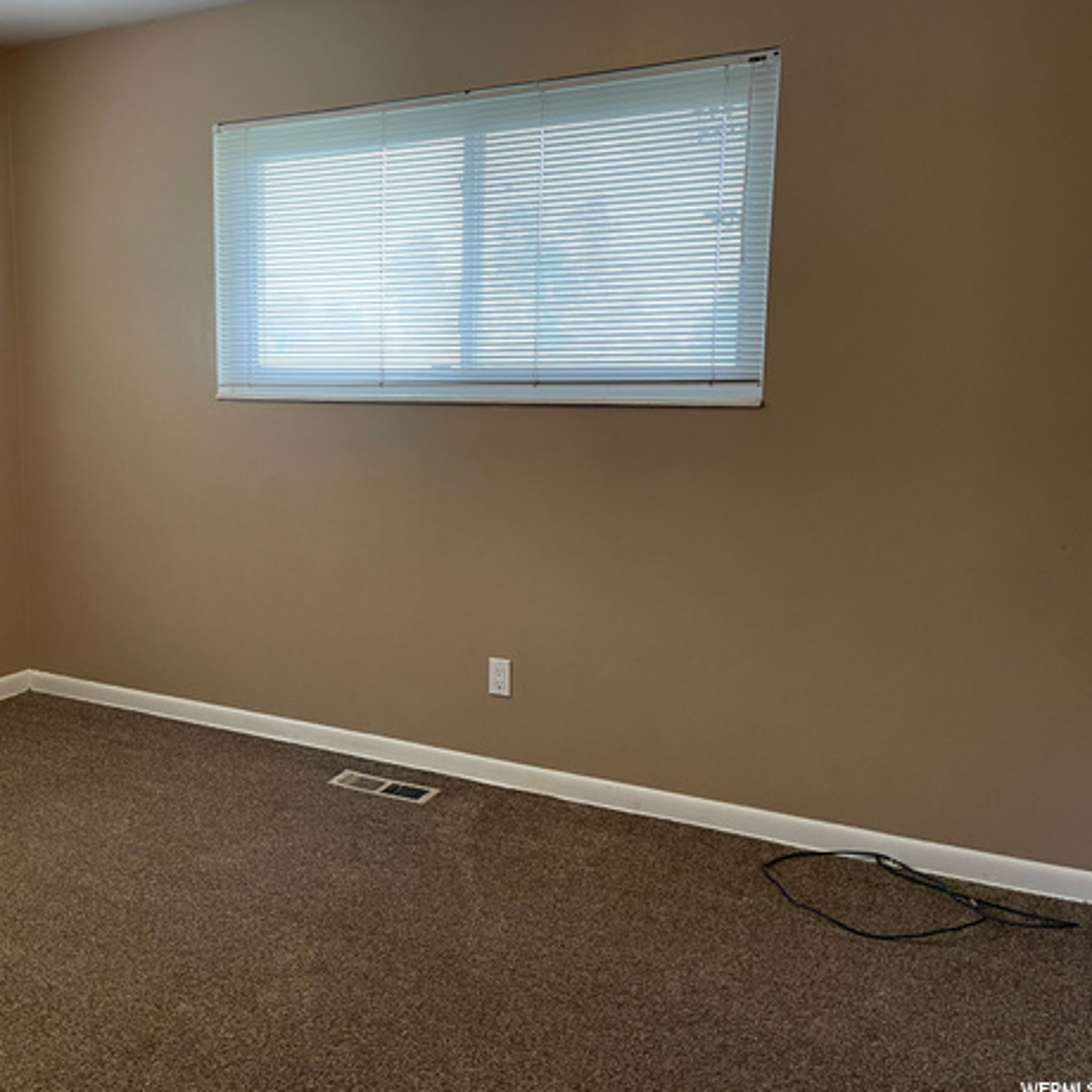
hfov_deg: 49.9
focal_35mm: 32
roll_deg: -0.3
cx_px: 337
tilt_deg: -7.6
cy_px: 529
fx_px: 1142
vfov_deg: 51.1
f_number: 1.6
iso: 80
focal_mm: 5.1
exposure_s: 1/60
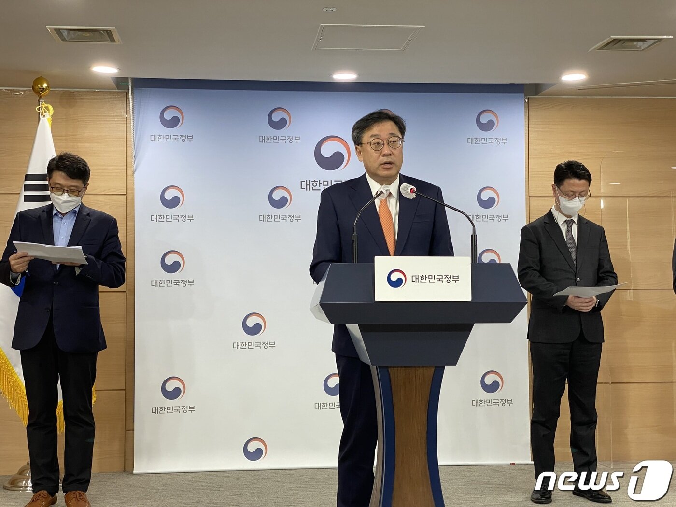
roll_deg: -0.5
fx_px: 1015
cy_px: 254
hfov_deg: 36.8
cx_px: 338
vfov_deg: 28.0
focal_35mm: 52
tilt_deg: +1.9
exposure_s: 1/120
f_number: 2
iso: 125
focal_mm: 6
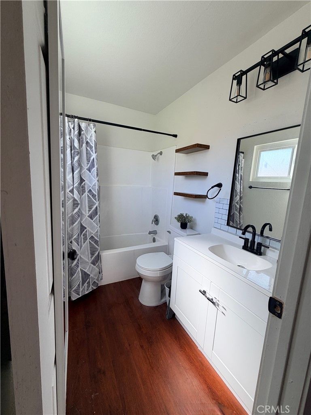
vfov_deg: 102.1
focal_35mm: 14
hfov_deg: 85.7
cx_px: 156
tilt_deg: -8.1
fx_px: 168
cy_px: 208
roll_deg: -2.9
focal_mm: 2.22
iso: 80
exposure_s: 1/120
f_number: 2.2
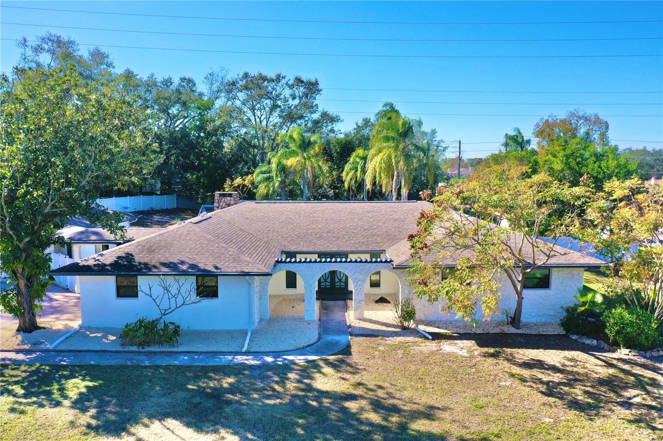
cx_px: 332
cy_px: 220
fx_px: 516
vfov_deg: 46.4
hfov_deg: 65.5
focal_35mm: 28
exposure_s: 1/400
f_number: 5.6
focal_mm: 10.26
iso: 100
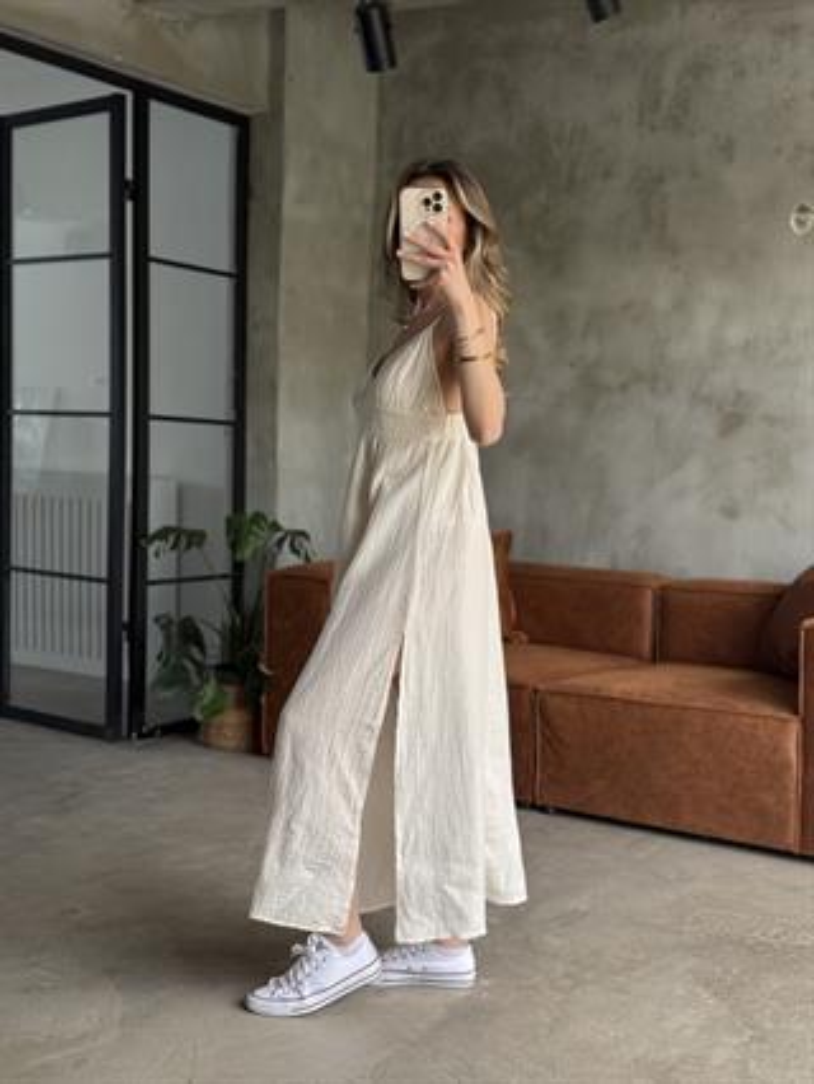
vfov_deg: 39.6
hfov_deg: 30.3
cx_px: 407
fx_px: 1503
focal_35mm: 48
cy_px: 542
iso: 100
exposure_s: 1/80
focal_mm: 6.76
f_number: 1.78
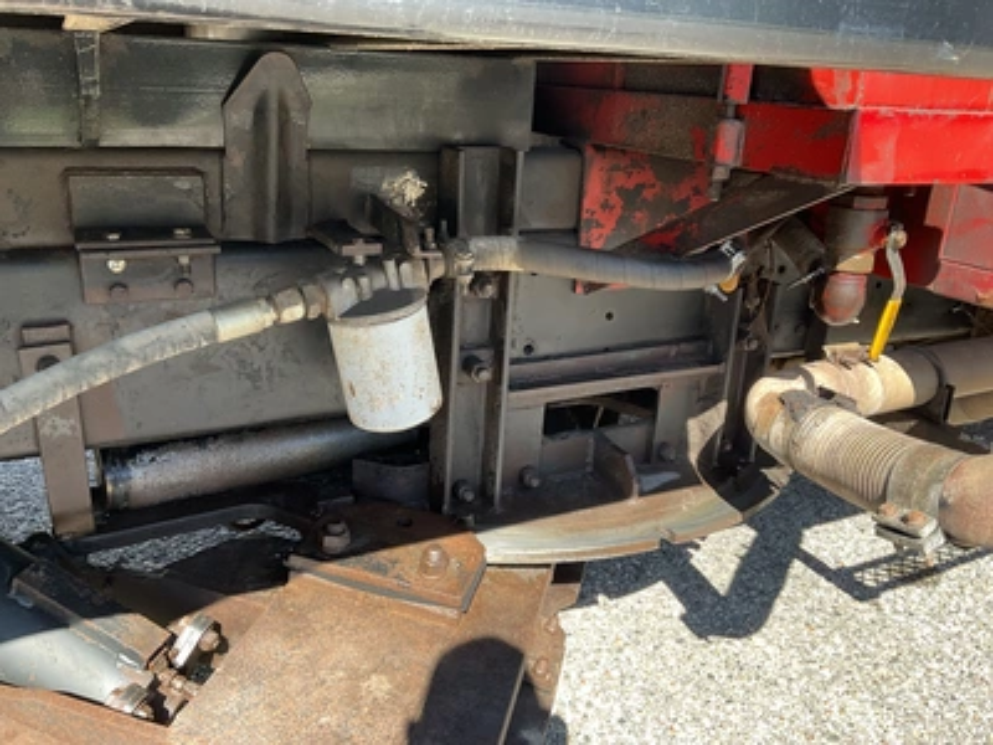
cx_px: 496
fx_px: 832
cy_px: 372
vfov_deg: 48.2
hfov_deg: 61.7
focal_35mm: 29
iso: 20
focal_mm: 3
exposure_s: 1/148
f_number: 1.8
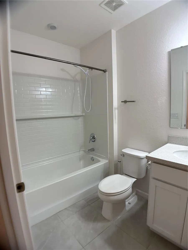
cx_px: 94
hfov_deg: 53.1
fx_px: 188
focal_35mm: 26
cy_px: 125
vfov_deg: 67.3
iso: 125
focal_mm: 5.96
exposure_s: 1/120
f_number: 1.6
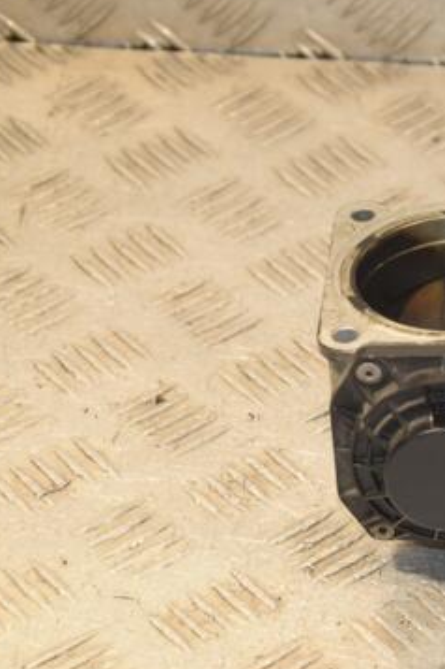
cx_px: 481
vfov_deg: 13.2
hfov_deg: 8.7
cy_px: 316
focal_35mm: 156
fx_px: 2898
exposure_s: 1/200
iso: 800
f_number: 6.3
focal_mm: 62
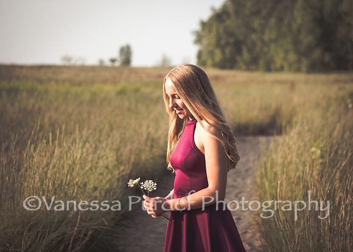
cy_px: 113
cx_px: 186
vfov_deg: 14.9
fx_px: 960
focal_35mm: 96
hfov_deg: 20.8
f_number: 1.7
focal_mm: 43
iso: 200
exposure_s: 1/2500
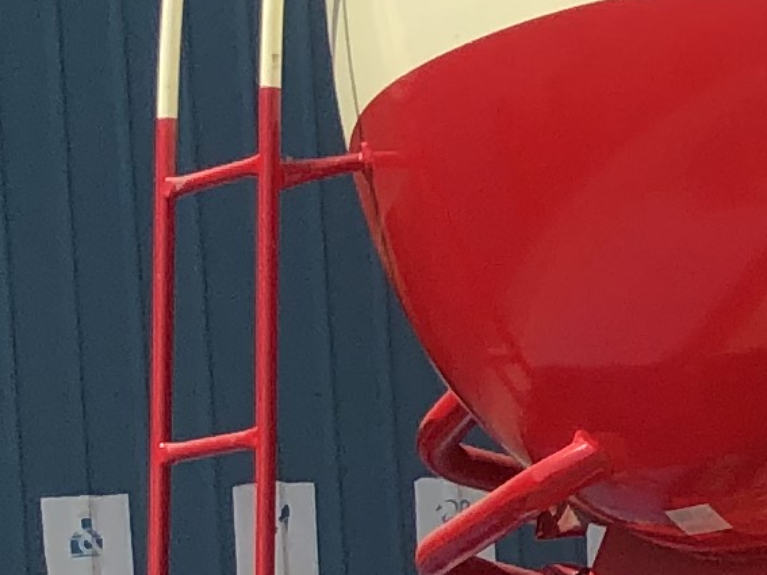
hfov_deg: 8.5
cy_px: 433
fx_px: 4408
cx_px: 2205
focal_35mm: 199
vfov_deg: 7.5
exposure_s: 1/2088
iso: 20
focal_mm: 4
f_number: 1.8
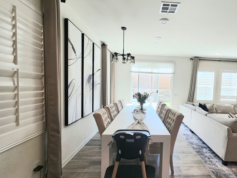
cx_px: 147
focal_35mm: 17
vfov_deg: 74.7
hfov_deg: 89.3
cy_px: 94
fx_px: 116
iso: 50
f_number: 2.2
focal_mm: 2.2
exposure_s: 1/135
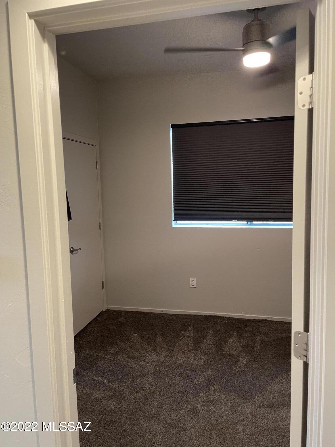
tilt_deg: -5.9
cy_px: 224
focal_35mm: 26
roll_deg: +3.3
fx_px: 335
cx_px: 168
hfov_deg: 53.1
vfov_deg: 67.3
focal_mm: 4.2
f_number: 1.6
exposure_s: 1/60
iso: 250
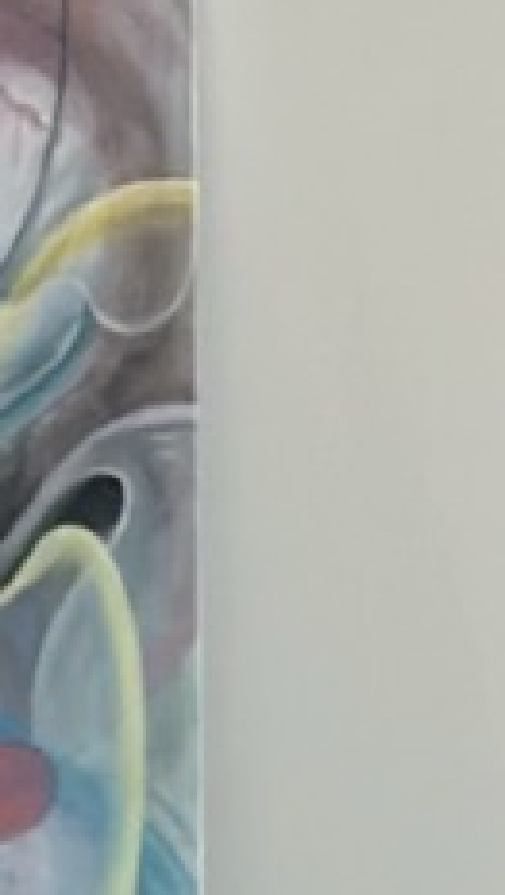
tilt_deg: -11.9
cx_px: 1183
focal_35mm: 405
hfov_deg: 3.0
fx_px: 9613
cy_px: 2307
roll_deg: -1.5
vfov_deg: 5.1
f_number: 1.78
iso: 125
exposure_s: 1/65
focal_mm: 6.86
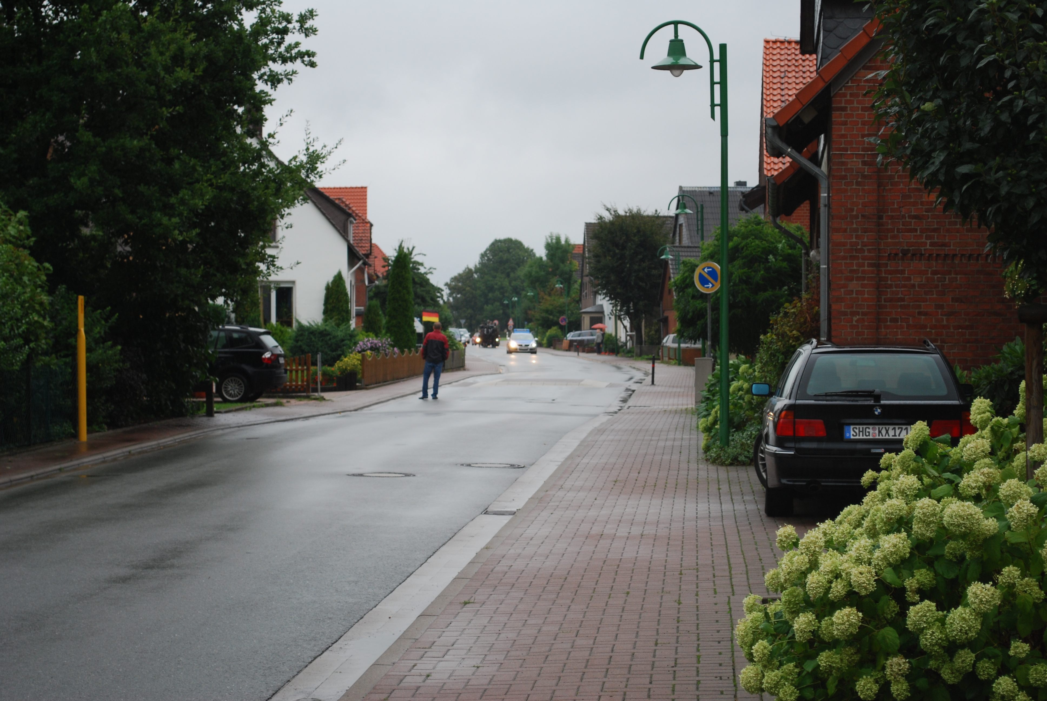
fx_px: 2402
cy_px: 350
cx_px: 524
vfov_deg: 16.6
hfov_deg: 24.6
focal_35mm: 82
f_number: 5.6
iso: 200
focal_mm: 55
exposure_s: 1/50
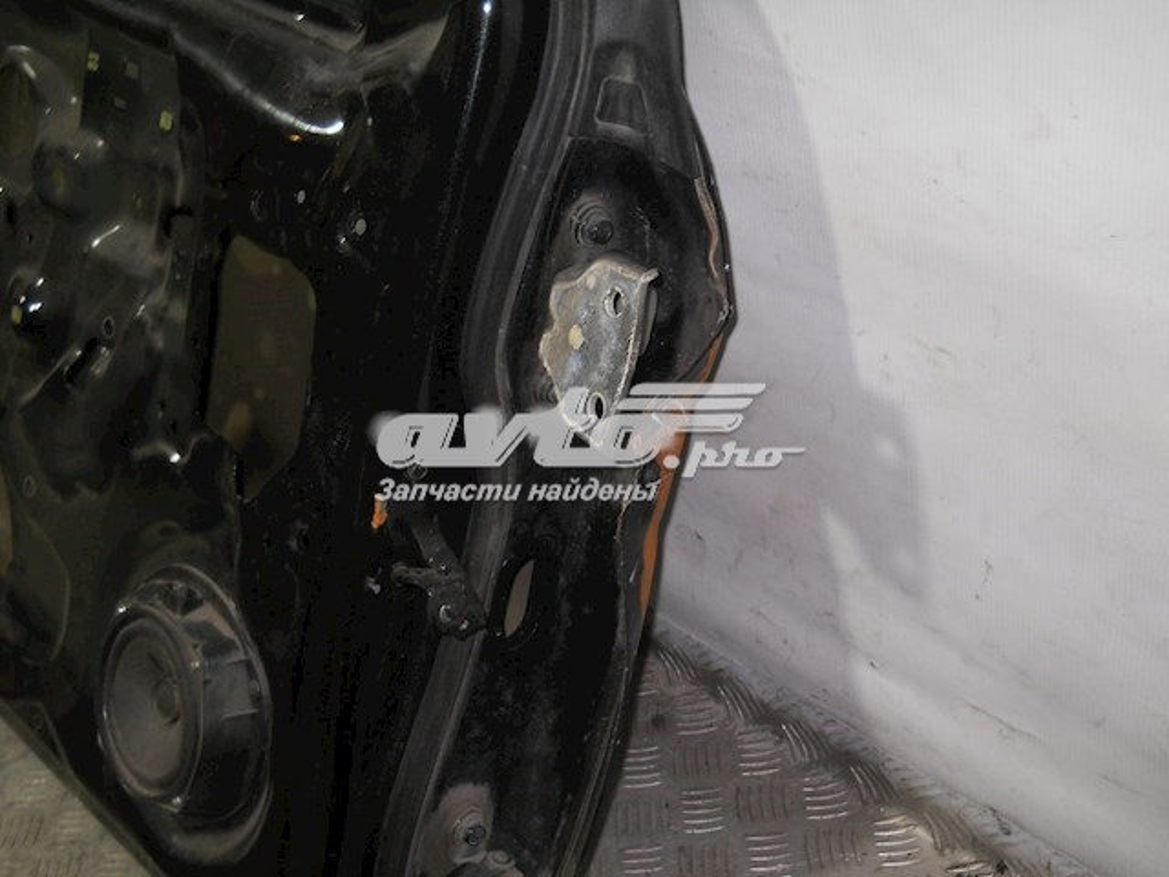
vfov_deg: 35.1
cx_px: 584
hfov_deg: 45.8
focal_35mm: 41
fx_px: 1385
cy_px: 438
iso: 80
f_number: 3.1
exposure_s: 1/30
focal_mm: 6.72
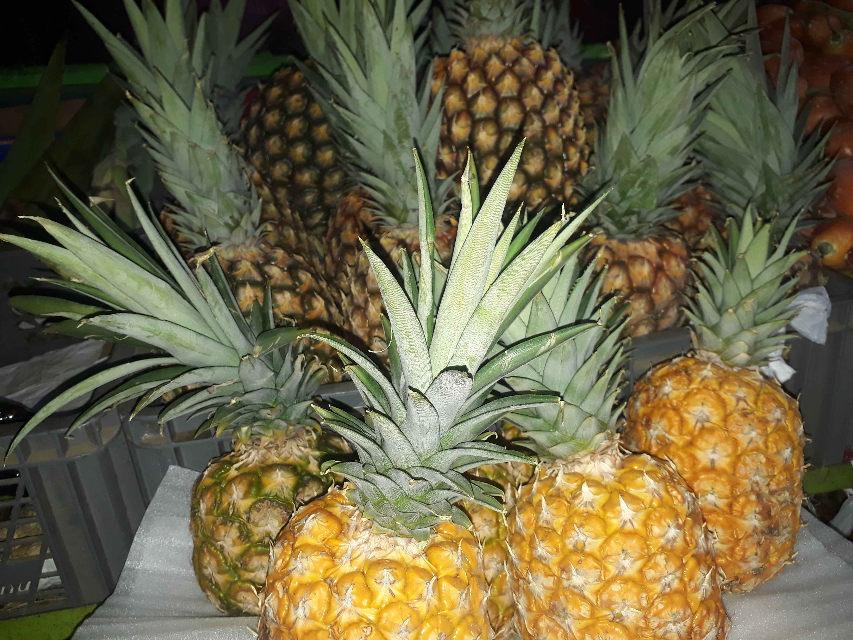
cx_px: 426
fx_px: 665
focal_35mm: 27
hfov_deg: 65.3
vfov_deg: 51.4
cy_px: 320
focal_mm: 3.6
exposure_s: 1/30
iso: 50
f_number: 1.9
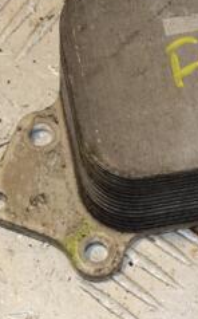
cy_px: 76
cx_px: 199
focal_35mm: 224
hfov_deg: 5.8
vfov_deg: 9.4
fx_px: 1941
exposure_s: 1/200
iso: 800
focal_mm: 58
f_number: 10
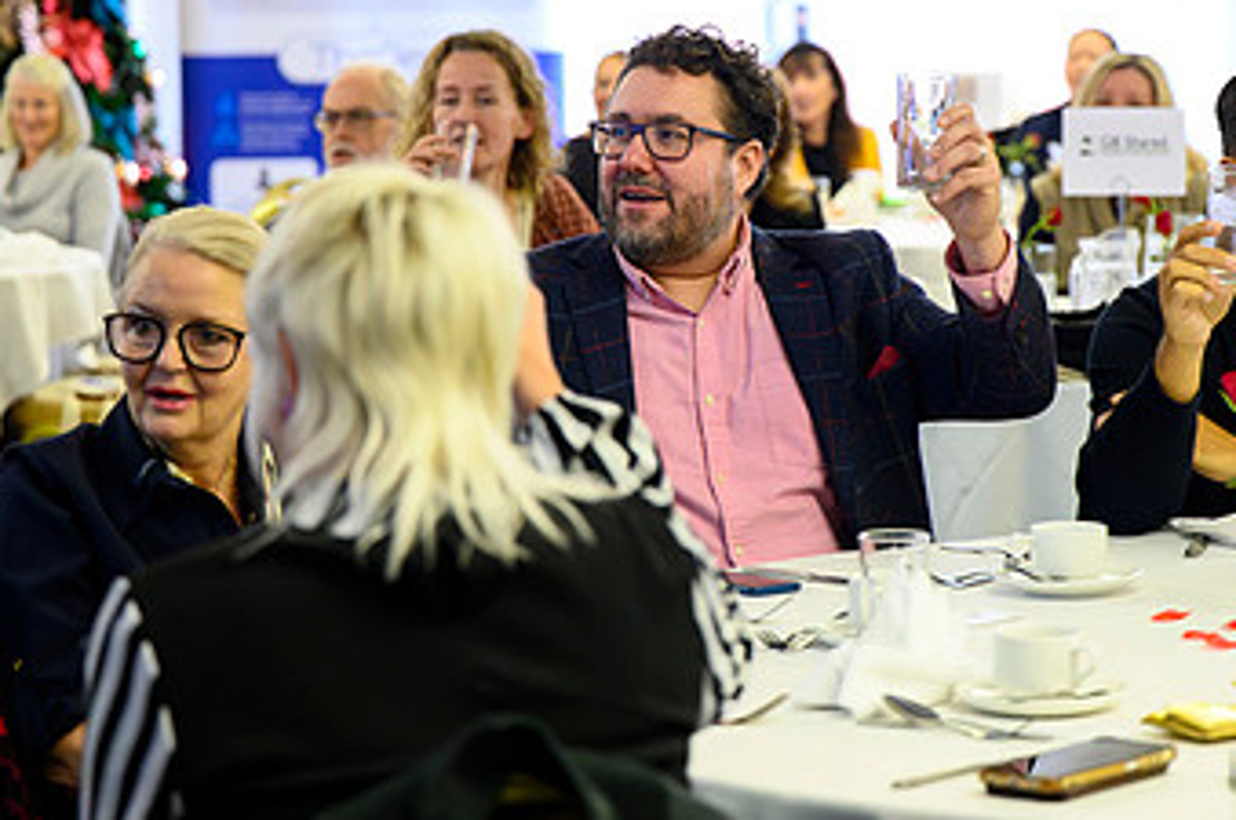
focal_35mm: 120
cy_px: 248
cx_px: 777
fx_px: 4114
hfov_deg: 17.1
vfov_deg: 11.4
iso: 12800
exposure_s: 1/200
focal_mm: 70
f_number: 2.8
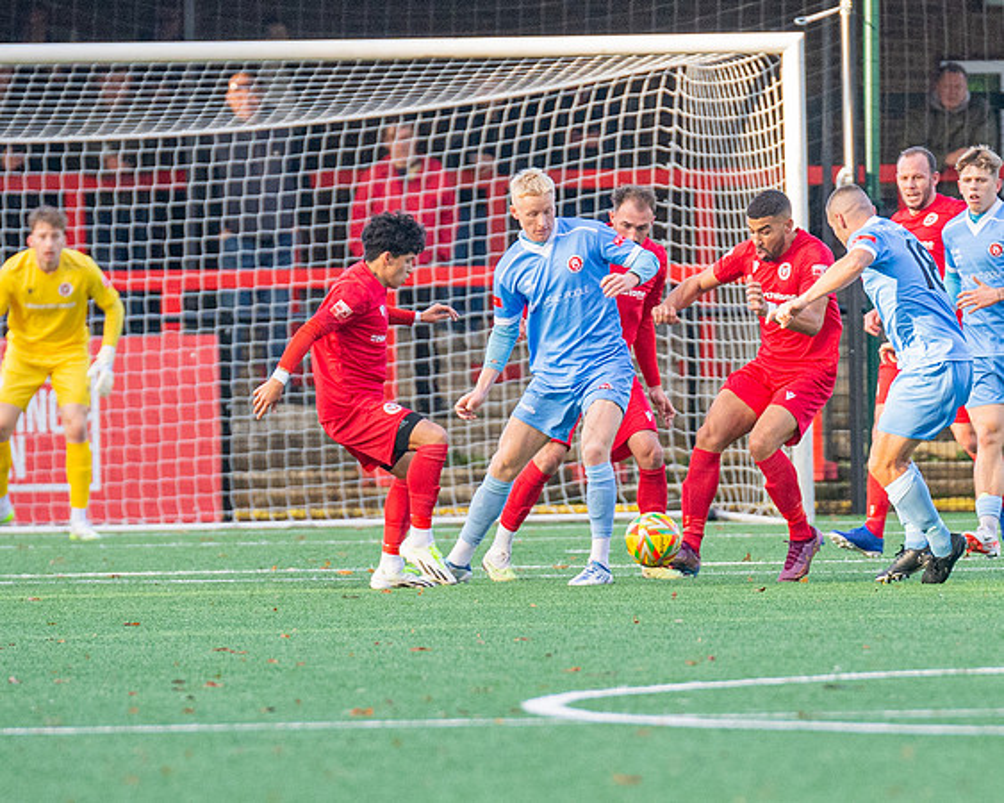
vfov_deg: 2.2
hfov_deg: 2.7
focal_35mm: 704
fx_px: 20920
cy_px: 399
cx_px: 684
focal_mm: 300
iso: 2000
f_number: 4
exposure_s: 1/2000
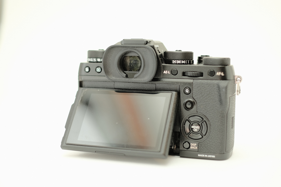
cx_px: 140
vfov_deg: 25.5
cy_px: 94
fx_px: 414
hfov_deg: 37.5
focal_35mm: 53
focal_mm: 35
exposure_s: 1/200
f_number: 2
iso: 400
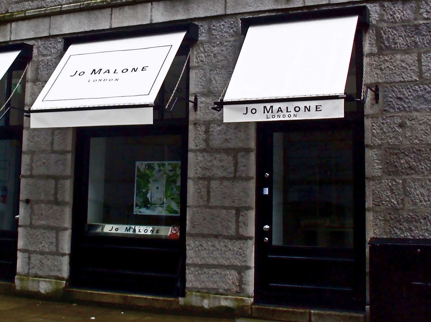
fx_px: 522
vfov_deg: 33.9
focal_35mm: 42
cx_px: 154
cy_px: 105
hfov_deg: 44.4
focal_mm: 5.8
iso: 100
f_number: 2.8
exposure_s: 1/228
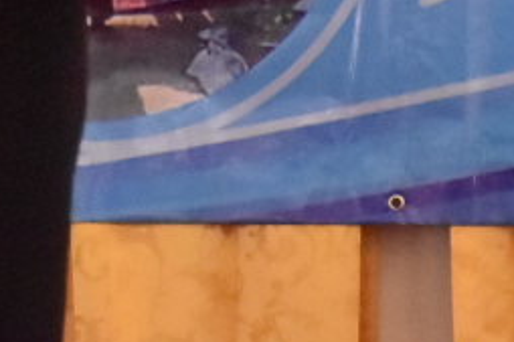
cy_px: -722
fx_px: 9574
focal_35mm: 671
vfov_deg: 2.0
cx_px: 538
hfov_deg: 3.1
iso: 4000
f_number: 5
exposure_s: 1/400
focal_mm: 70
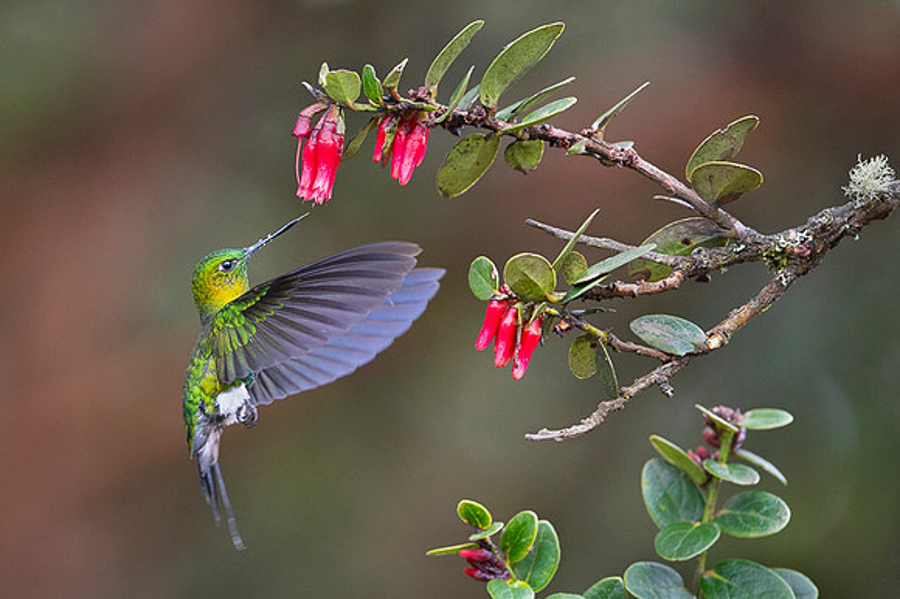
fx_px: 17483
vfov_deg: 2.0
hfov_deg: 2.9
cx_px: 270
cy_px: 339
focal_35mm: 700
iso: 2500
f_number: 4
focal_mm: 500
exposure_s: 1/2000
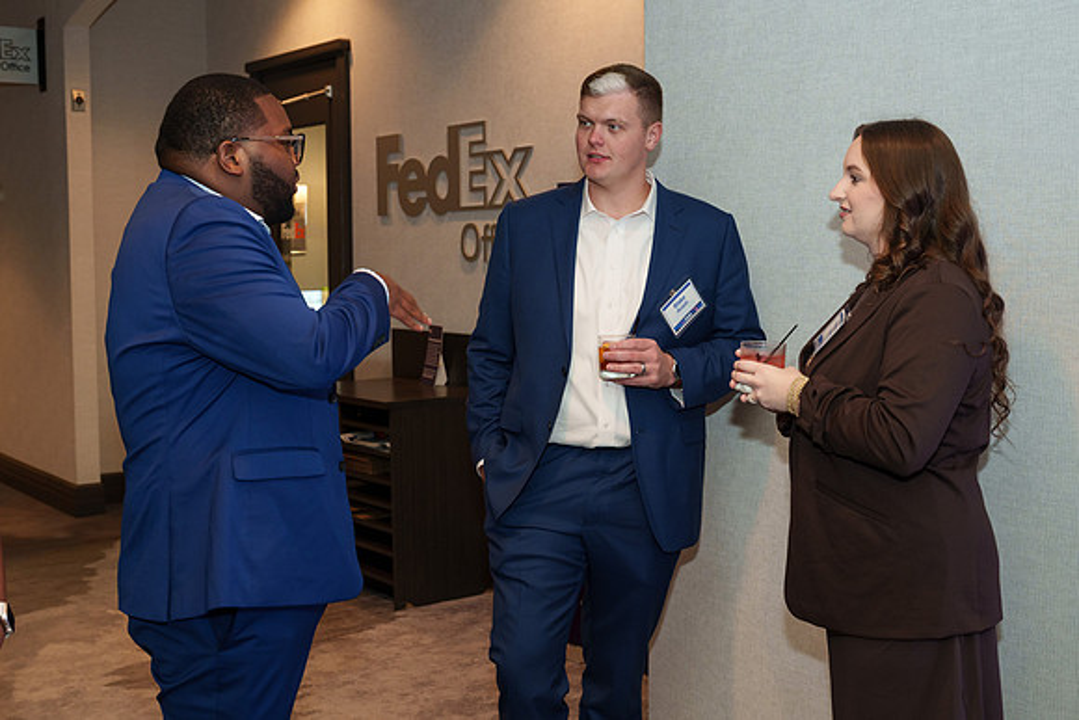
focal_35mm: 45
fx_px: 1347
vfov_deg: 29.9
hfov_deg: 43.6
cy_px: 325
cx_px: 608
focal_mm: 39
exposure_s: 1/60
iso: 800
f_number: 4.5
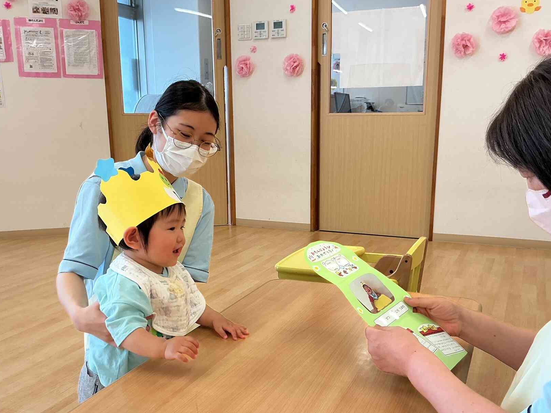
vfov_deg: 39.5
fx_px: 573
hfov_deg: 51.3
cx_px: 289
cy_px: 244
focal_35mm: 36
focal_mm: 3
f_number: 1.8
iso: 32
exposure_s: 1/120
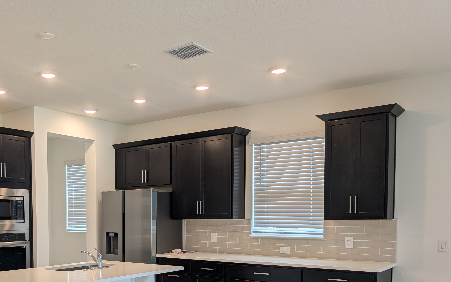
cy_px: 237
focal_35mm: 37
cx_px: 129
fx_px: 455
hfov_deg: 51.1
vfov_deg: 33.2
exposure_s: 1/183
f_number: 1.68
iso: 19
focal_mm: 6.9
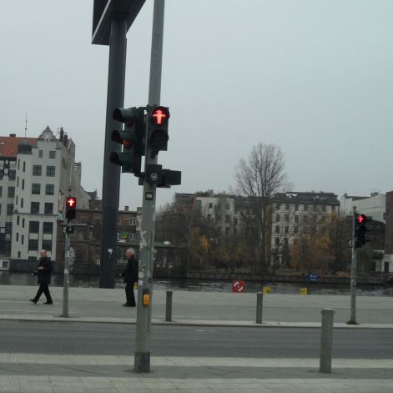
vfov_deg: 28.6
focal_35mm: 60
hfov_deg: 28.5
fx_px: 771
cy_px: 198
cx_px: 142
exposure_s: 1/350
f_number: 3.8
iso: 80
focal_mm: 8.2
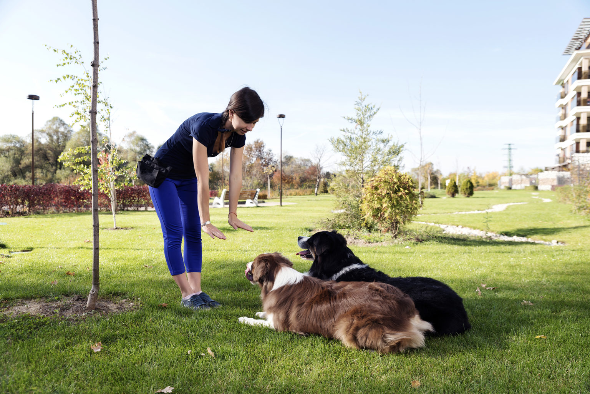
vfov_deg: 43.6
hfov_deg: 61.9
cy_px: 197
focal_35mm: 30
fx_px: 492
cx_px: 295
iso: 100
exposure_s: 1/320
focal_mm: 30
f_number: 5
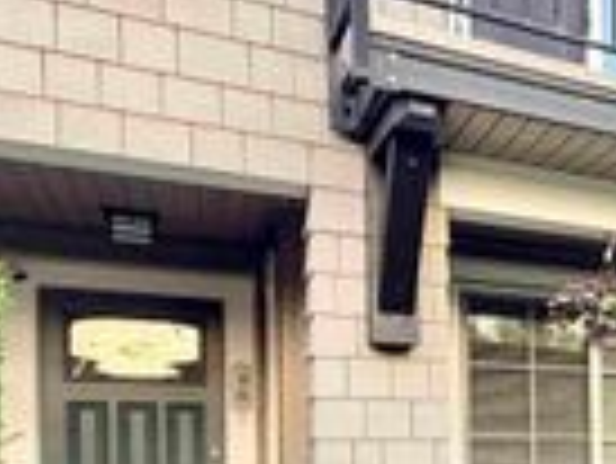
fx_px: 908
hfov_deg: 27.4
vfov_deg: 27.2
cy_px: 453
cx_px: 899
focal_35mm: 51
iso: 160
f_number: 2.2
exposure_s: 1/121
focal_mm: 2.22
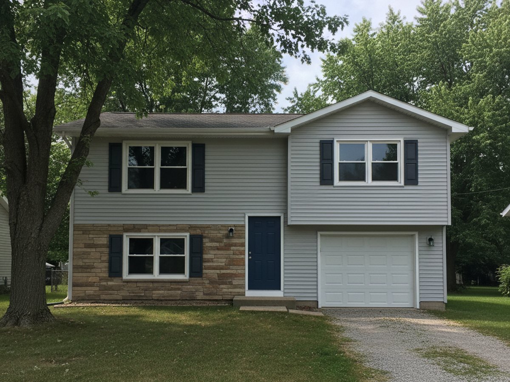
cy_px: 191
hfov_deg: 71.6
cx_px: 255
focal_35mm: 24
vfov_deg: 56.8
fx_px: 354
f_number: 1.78
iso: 166
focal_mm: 6.8
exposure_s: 1/932
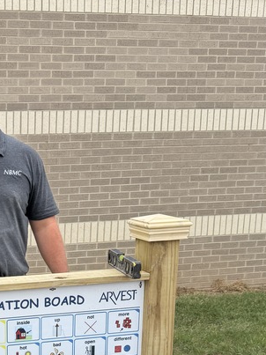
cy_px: 314
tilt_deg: -16.1
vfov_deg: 30.4
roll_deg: +0.0
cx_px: -46
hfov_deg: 22.3
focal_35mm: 61
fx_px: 625
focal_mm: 6.76
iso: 80
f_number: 1.78
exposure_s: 1/1091
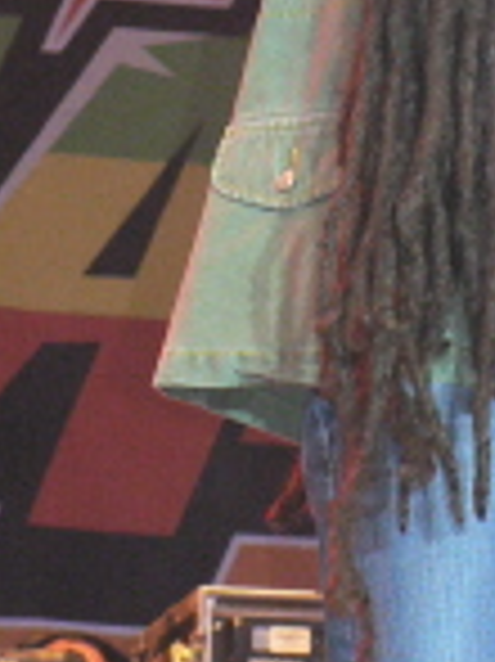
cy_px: -83
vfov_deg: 5.9
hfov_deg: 4.4
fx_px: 6358
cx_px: 536
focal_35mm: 333
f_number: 3.2
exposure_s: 1/60
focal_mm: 18.6
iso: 400
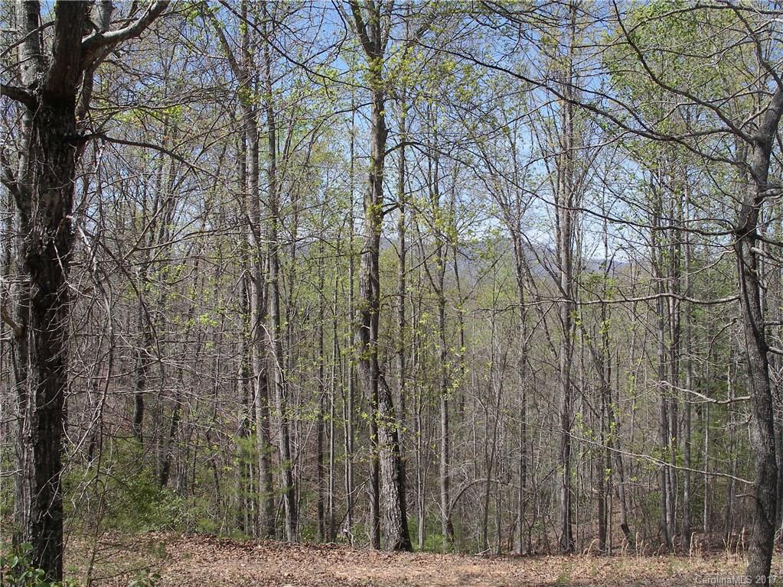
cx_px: 392
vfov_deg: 38.7
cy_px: 294
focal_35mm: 37
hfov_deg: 50.1
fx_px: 837
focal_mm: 7.8
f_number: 5
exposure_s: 1/200
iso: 80
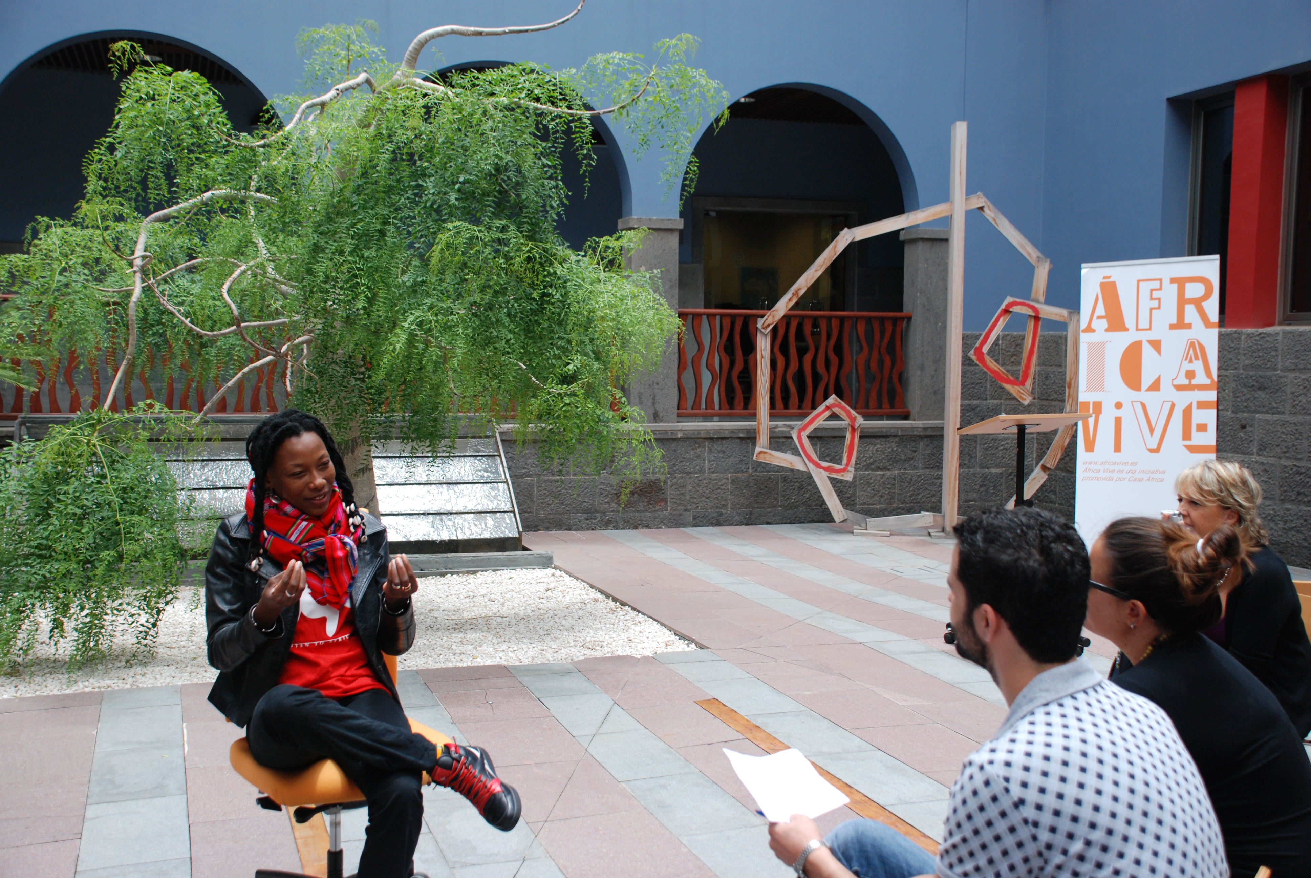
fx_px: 1422
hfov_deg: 49.5
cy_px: 439
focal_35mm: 39
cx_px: 656
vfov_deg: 34.3
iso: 320
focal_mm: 26
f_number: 4
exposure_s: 1/800
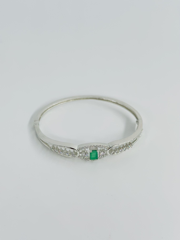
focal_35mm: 48
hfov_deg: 30.3
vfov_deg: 39.7
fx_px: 333
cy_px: 120
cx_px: 90
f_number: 1.78
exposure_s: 1/1721
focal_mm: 6.86
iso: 80
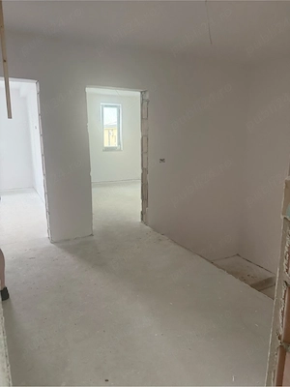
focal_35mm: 24
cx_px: 145
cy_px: 194
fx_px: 268
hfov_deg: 56.8
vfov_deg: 71.6
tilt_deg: -10.5
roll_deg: -0.4
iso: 200
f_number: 1.78
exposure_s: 1/170
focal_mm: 6.76
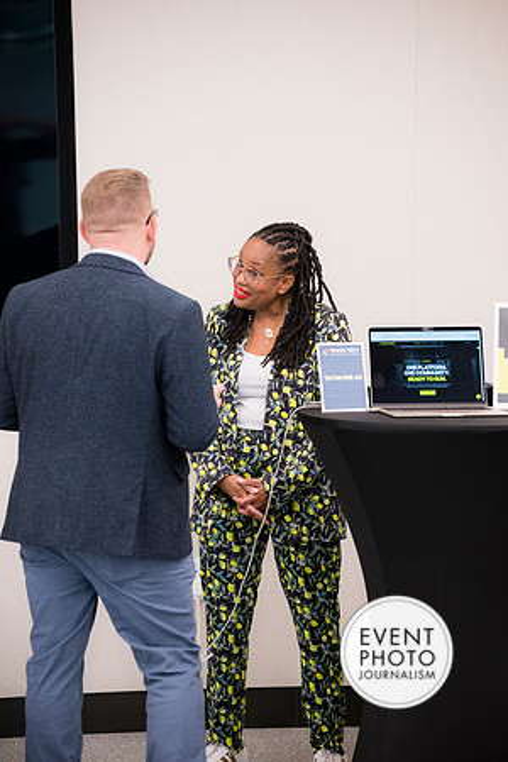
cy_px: 381
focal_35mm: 116
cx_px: 254
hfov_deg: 11.8
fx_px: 2455
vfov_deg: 17.6
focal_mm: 116
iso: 1800
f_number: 3.2
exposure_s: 1/200
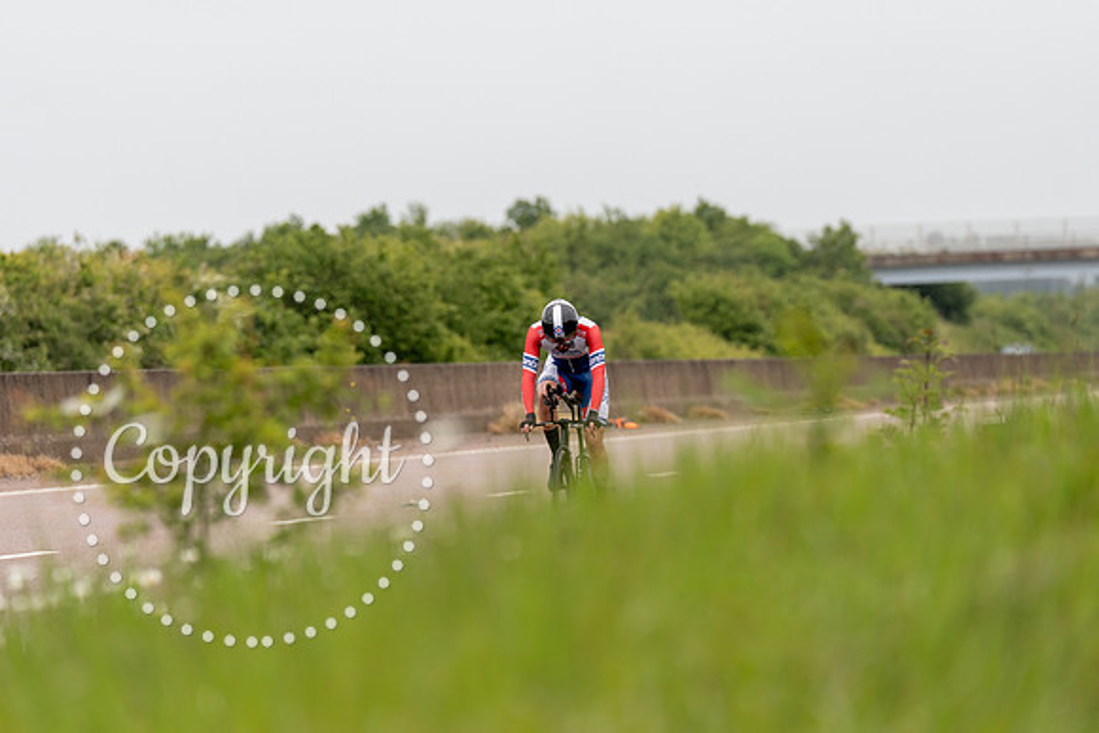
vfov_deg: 5.5
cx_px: 597
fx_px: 7600
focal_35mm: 249
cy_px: 377
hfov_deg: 8.3
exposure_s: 1/1000
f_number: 3.5
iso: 250
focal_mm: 200
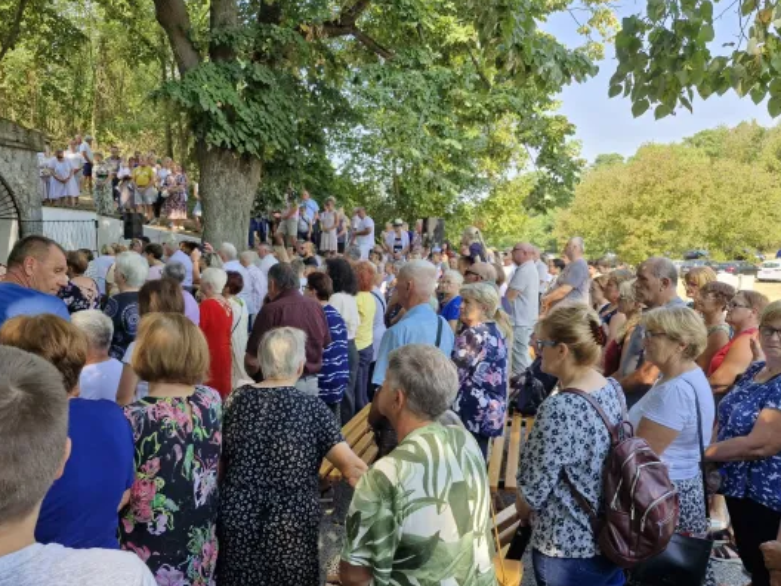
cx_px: 371
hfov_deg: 65.3
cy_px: 303
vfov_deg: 51.3
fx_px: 609
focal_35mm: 27
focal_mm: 5.54
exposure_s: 1/289
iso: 50
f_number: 1.8
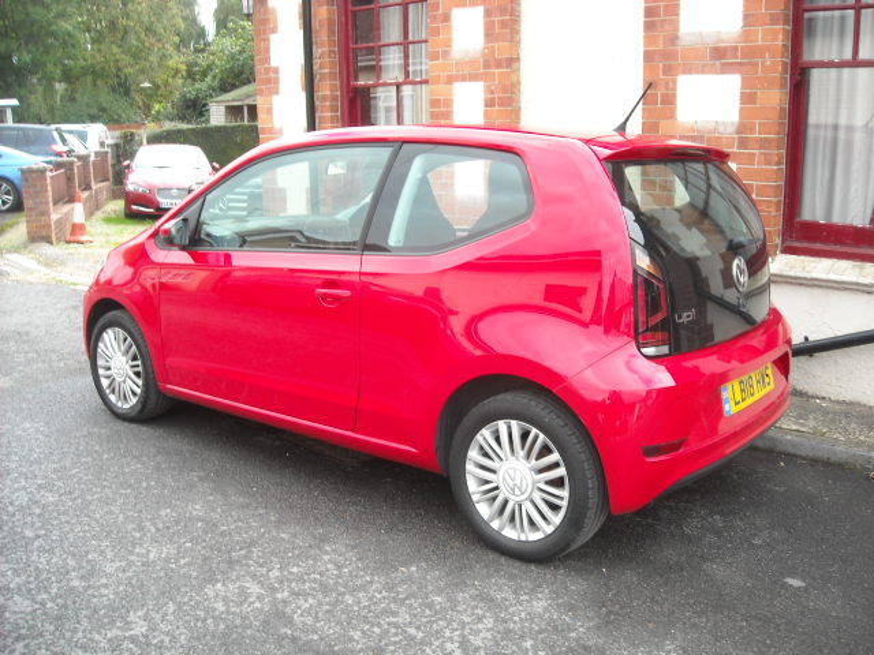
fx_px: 884
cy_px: 328
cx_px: 437
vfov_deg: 40.7
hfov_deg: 52.6
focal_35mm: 35
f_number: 2.8
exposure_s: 1/67
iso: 64
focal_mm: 5.7
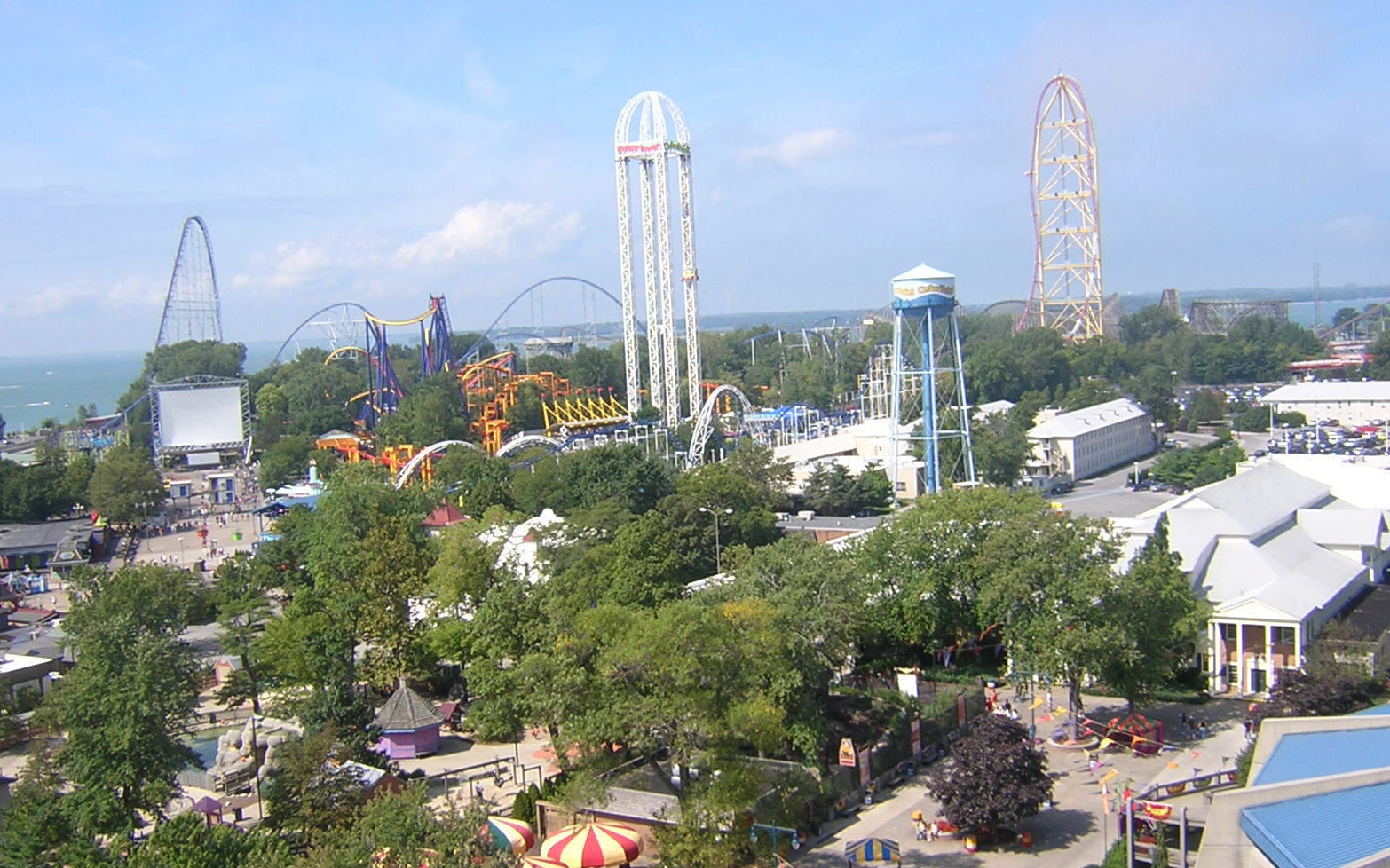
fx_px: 1477
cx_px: 687
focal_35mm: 39
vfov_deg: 32.7
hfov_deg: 50.4
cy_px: 397
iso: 100
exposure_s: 1/249
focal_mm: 4.7
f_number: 5.2
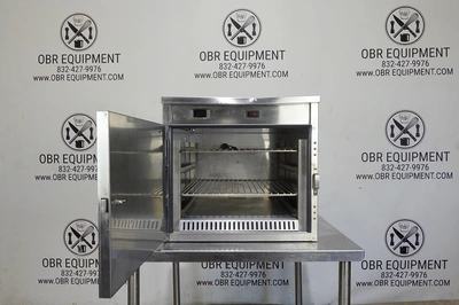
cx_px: 230
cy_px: 152
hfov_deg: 63.7
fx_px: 369
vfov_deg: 44.9
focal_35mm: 29
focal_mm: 10.83
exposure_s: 1/30
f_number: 10
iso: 1250
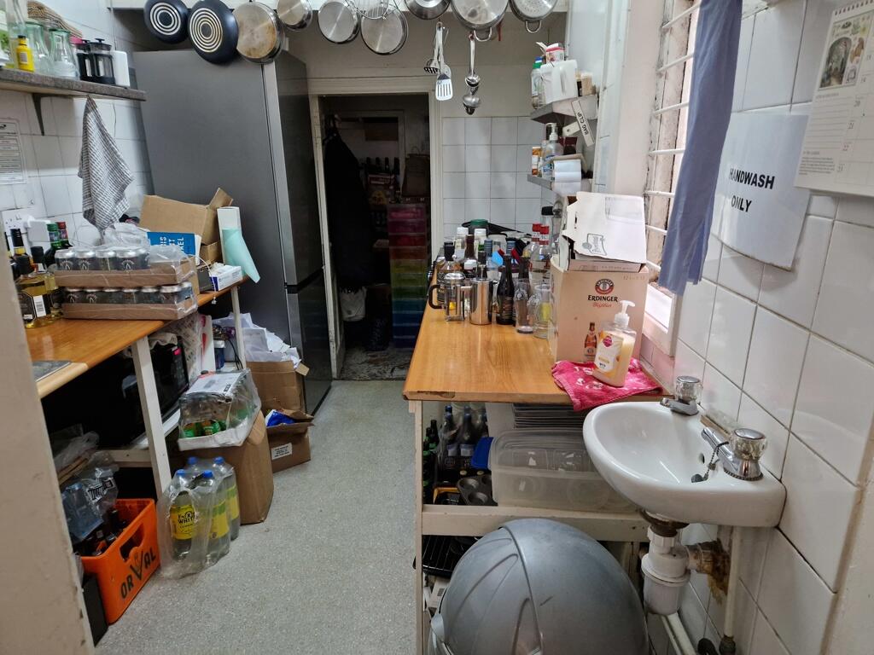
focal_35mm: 23
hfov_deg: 73.9
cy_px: 328
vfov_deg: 58.9
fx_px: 581
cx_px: 437
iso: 640
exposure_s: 1/100
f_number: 1.8
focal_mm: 5.4
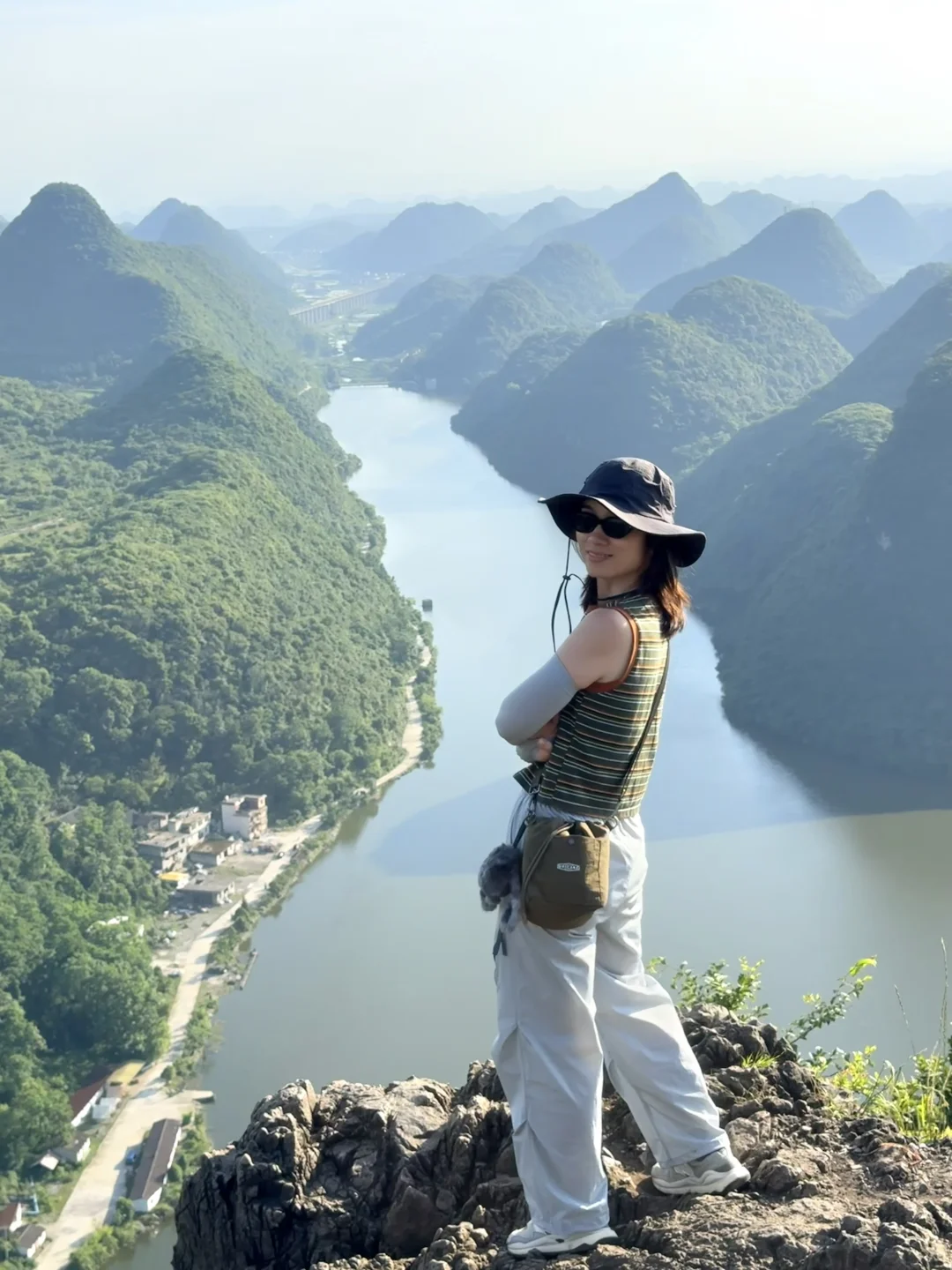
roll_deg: -0.5
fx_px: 1760
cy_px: 635
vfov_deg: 39.7
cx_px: 476
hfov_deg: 30.3
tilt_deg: -13.3
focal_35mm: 48
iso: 100
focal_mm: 6.76
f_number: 1.78
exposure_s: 1/3534
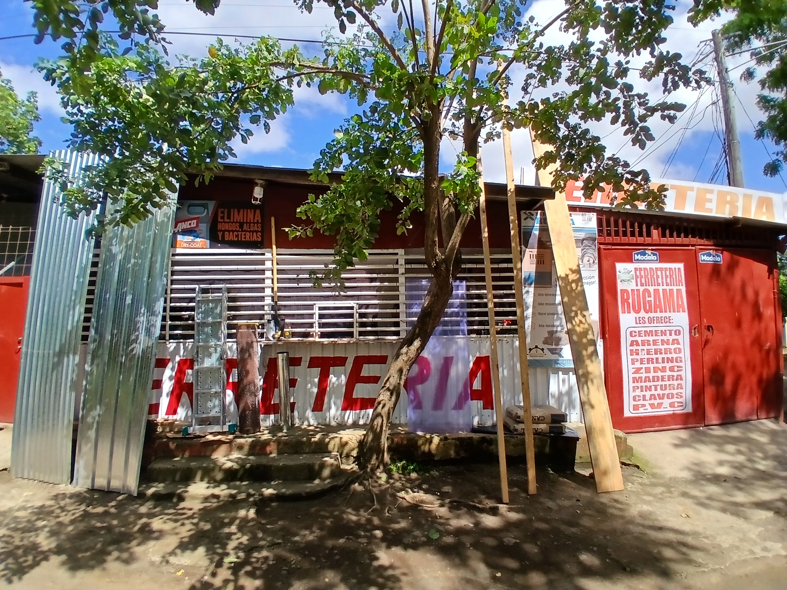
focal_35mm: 17
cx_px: 394
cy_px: 295
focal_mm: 1.4
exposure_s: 1/967
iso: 50
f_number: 2.2
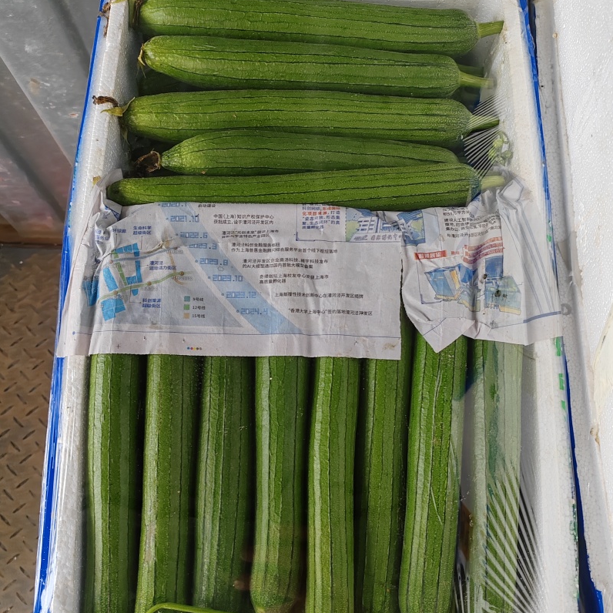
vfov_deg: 50.9
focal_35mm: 32
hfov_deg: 51.1
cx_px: 306
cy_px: 352
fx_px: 641
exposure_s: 1/100
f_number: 1.8
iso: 80
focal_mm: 6.14
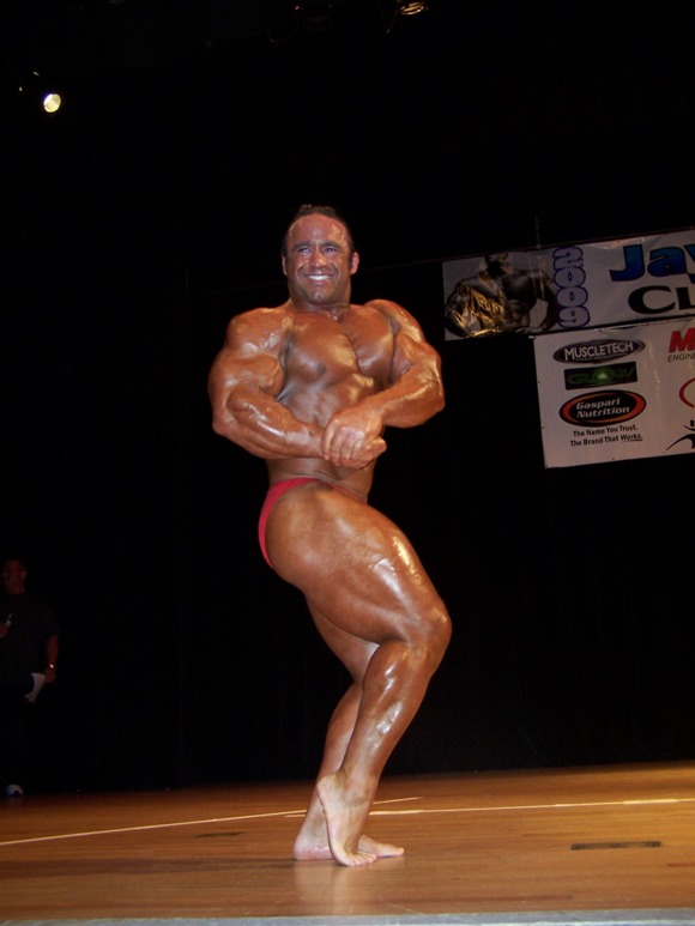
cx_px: 348
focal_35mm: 38
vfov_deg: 49.0
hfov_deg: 37.7
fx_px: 1017
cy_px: 463
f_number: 2.8
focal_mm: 6.3
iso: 140
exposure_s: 1/60
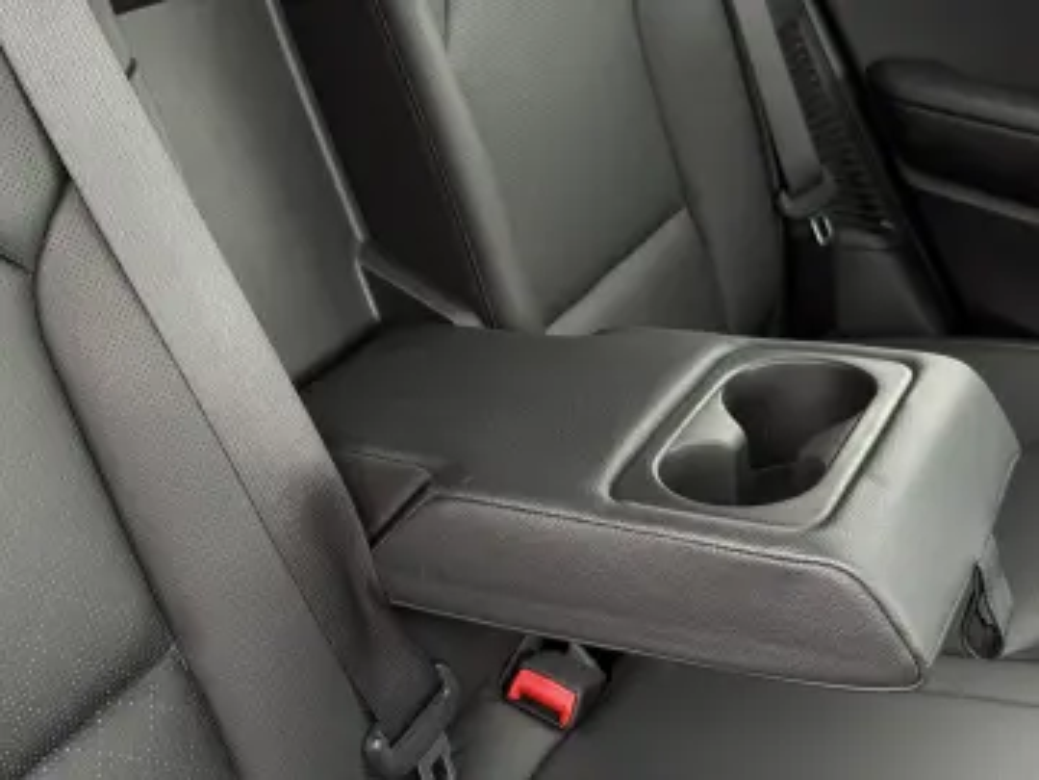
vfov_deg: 30.3
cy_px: 390
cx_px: 520
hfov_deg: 39.7
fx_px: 1441
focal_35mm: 48
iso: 100
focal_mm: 6.76
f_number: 1.78
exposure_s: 1/60
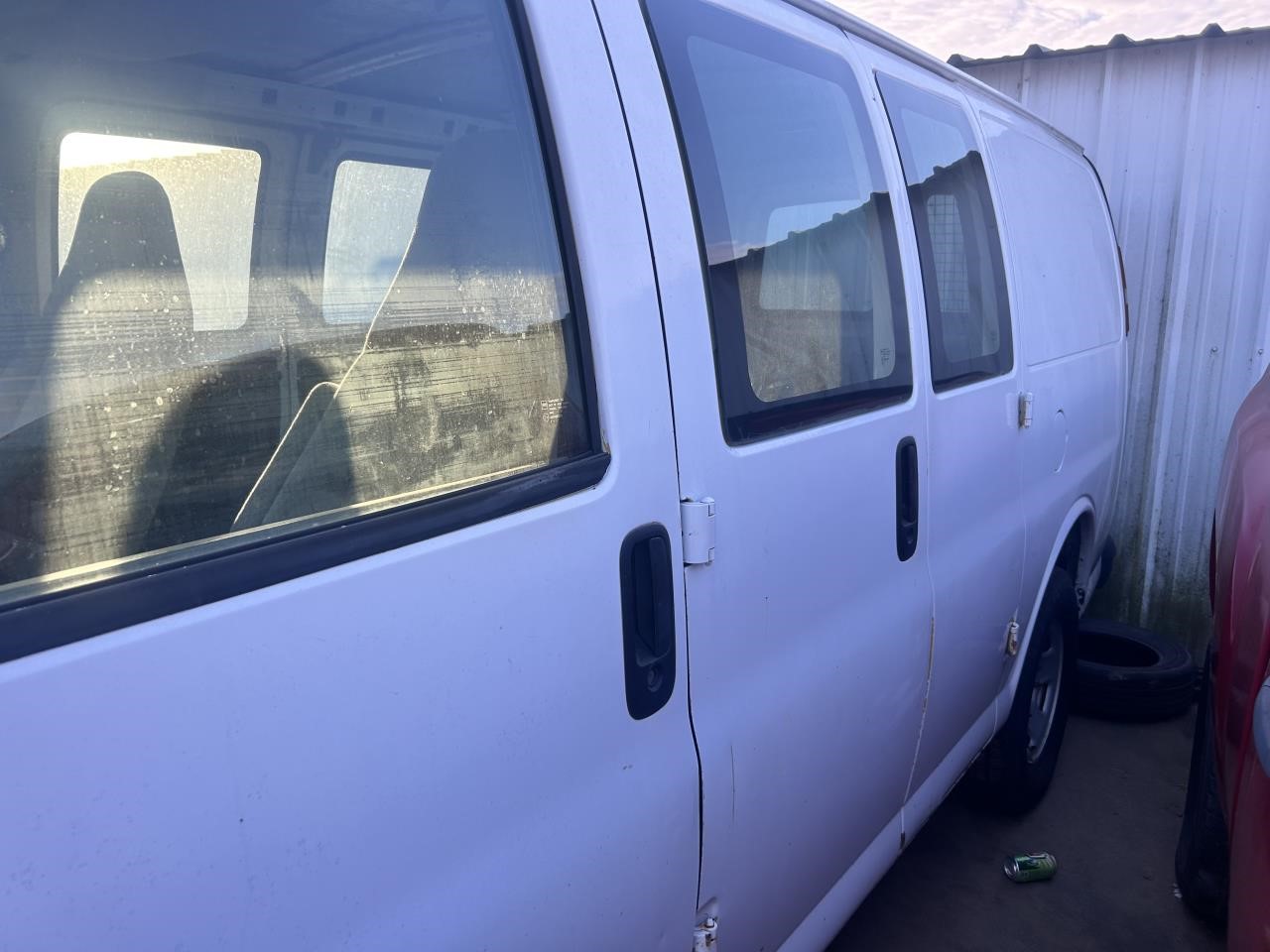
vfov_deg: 53.1
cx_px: 635
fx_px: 954
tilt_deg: -11.8
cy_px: 476
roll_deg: -0.9
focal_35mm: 26
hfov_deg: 67.3
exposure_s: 1/493
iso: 50
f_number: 1.5
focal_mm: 5.7
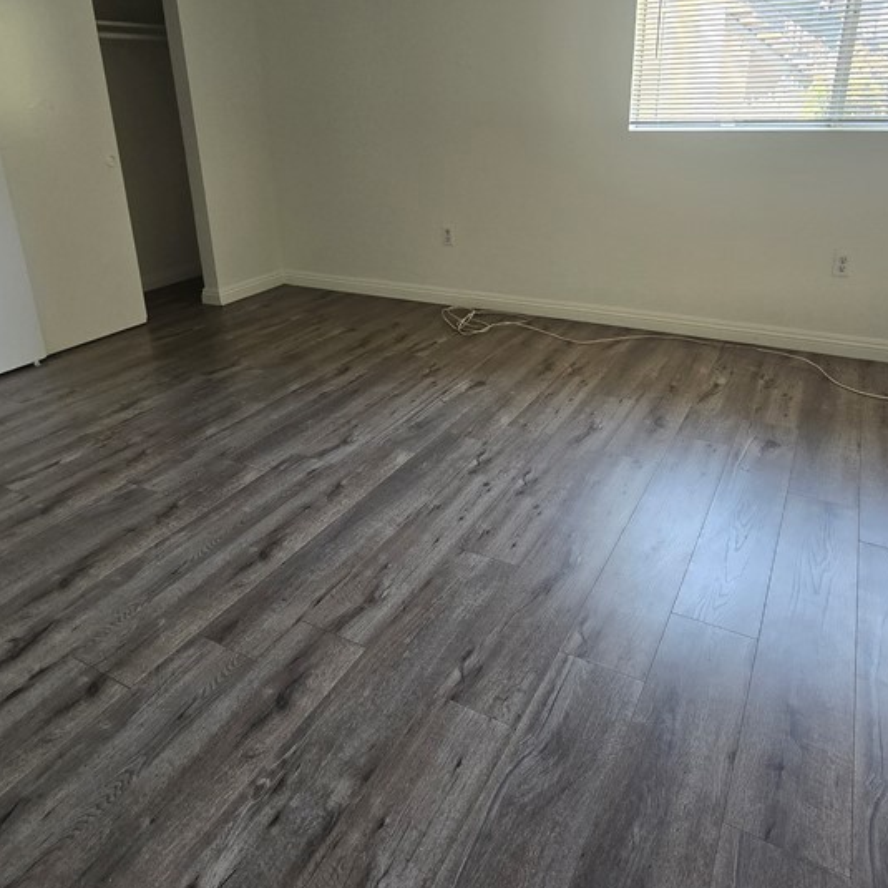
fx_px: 639
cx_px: 445
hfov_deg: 69.6
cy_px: 367
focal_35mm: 22
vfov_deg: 69.1
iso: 160
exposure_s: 1/60
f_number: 2.2
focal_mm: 2.2
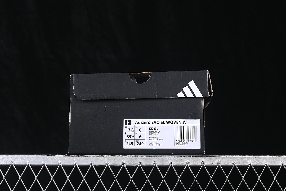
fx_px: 596
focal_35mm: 75
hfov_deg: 27.0
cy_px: 96
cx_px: 143
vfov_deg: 18.2
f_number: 6.3
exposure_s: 1/60
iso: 160
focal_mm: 50
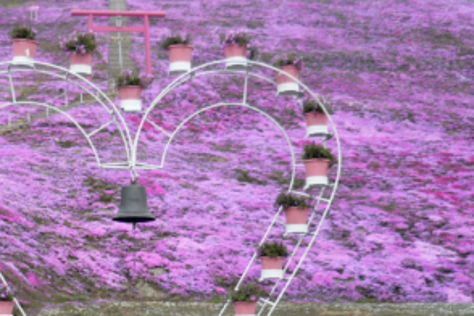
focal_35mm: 70
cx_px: 105
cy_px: 248
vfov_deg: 19.3
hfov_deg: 28.3
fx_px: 922
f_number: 2.8
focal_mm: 5.5
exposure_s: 1/125
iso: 100
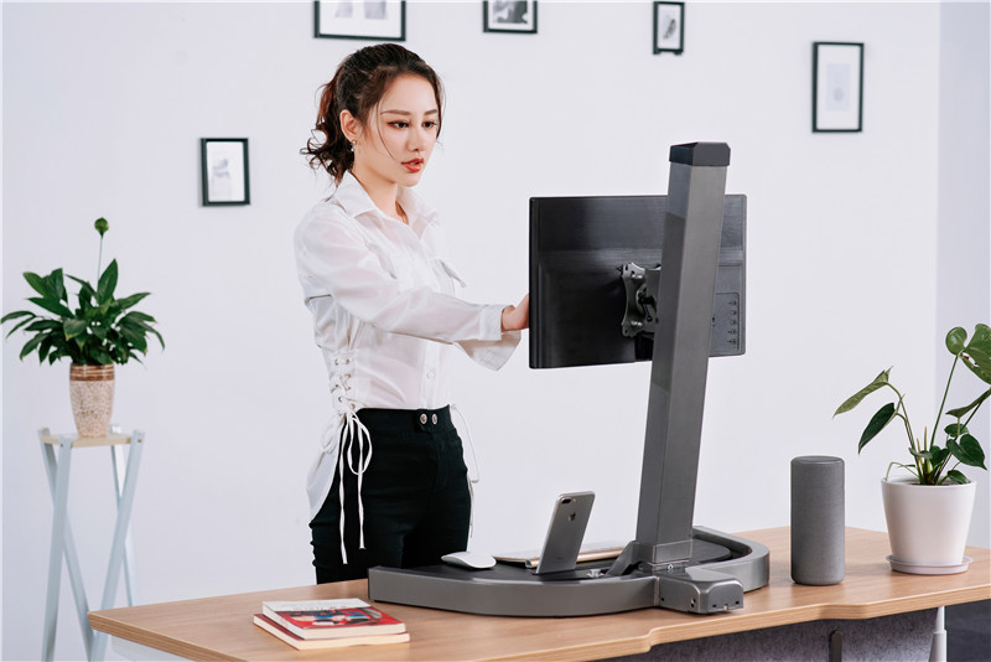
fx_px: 2341
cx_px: 496
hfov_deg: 23.9
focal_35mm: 85
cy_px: 331
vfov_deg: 16.1
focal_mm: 85
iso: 50
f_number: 5
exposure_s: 1/125
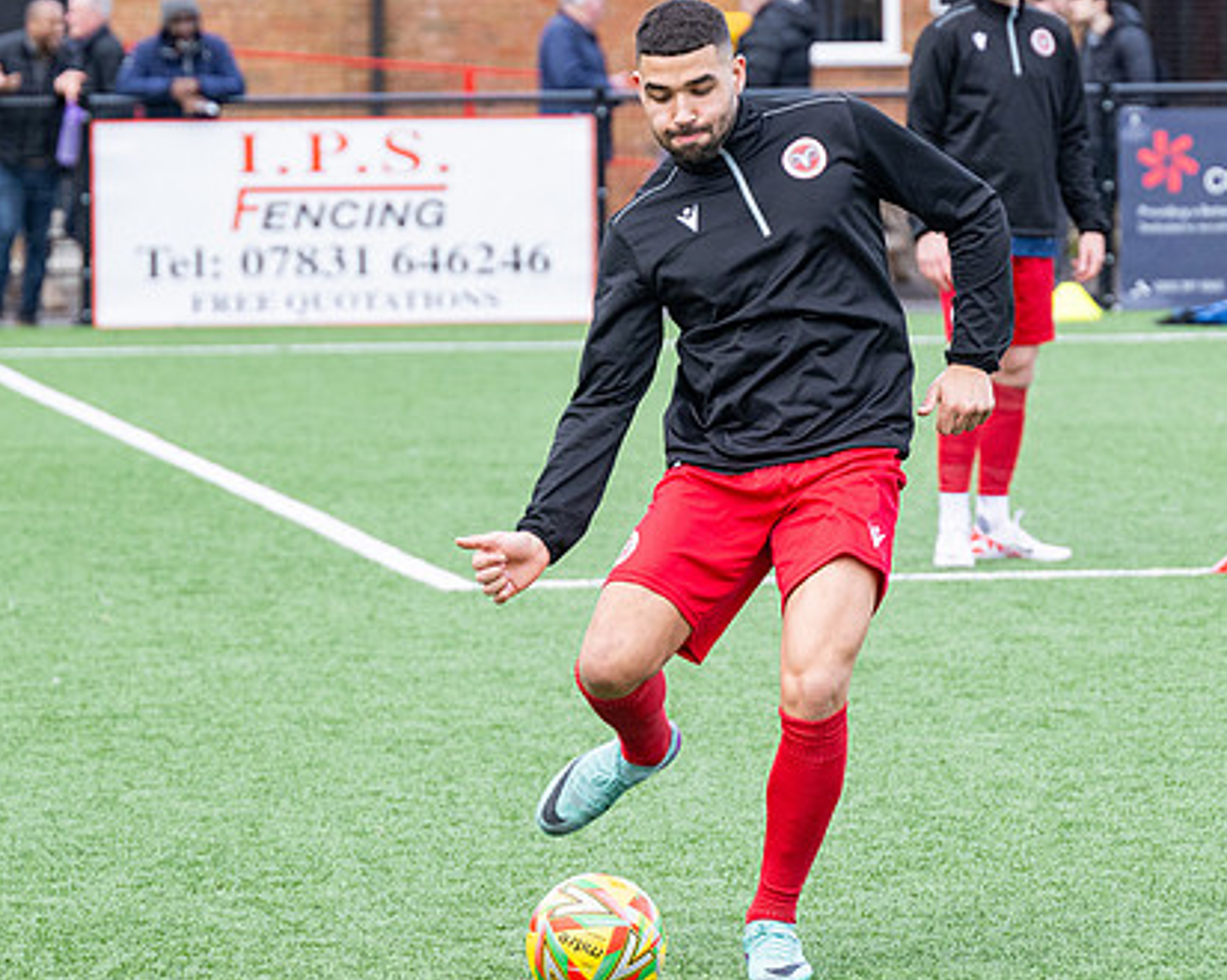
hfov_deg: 7.9
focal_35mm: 246
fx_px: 8929
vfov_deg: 6.3
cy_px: 505
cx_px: 805
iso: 800
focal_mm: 115
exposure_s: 1/1250
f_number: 4
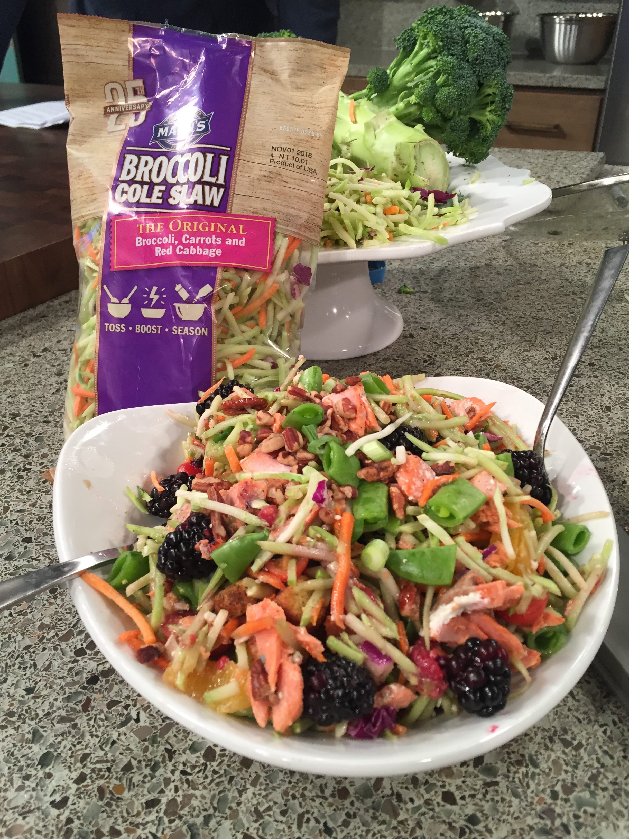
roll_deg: +1.0
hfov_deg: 48.2
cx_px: 314
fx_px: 703
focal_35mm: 29
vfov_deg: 61.7
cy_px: 420
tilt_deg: -32.7
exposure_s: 1/30
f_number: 2.2
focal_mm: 4.15
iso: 40
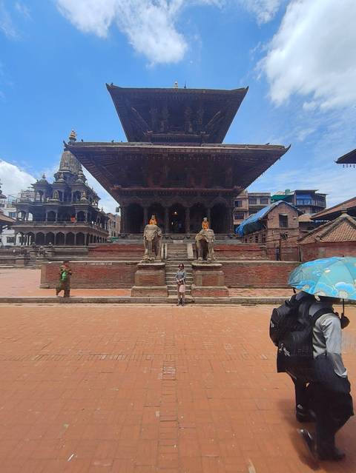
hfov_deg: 81.8
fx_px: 205
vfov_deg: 98.1
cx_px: 178
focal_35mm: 15
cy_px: 236
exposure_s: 1/1464
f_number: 2.2
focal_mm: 1.64
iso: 50
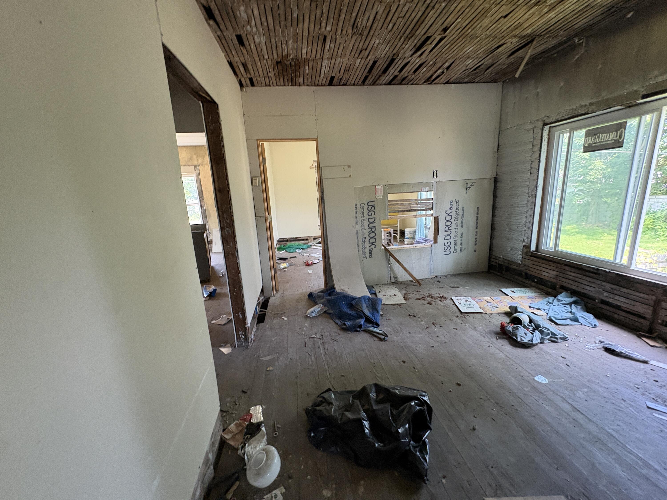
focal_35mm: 14
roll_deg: +0.7
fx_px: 270
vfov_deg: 85.7
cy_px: 250
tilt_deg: -15.7
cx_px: 334
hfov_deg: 102.1
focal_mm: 2.22
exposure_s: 1/60
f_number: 2.2
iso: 400
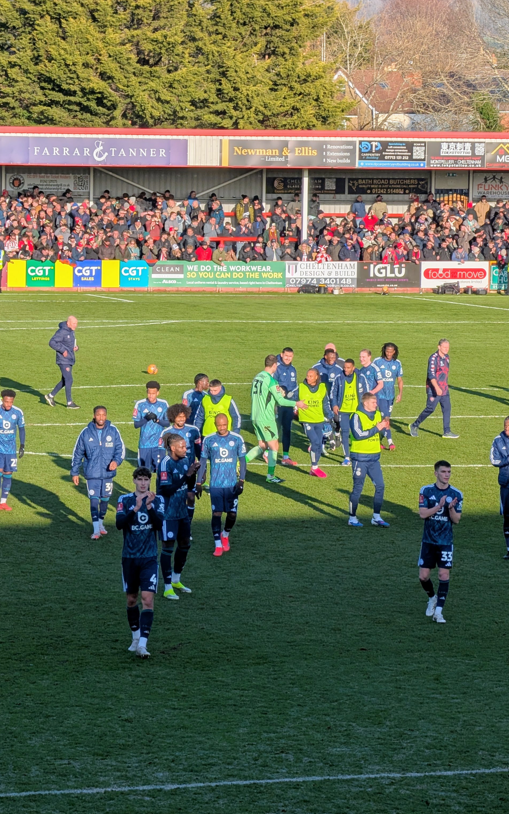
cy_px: 408
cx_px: 195
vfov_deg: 13.4
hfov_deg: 8.4
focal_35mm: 156
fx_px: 3462
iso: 16
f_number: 2.8
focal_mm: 18
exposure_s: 1/409
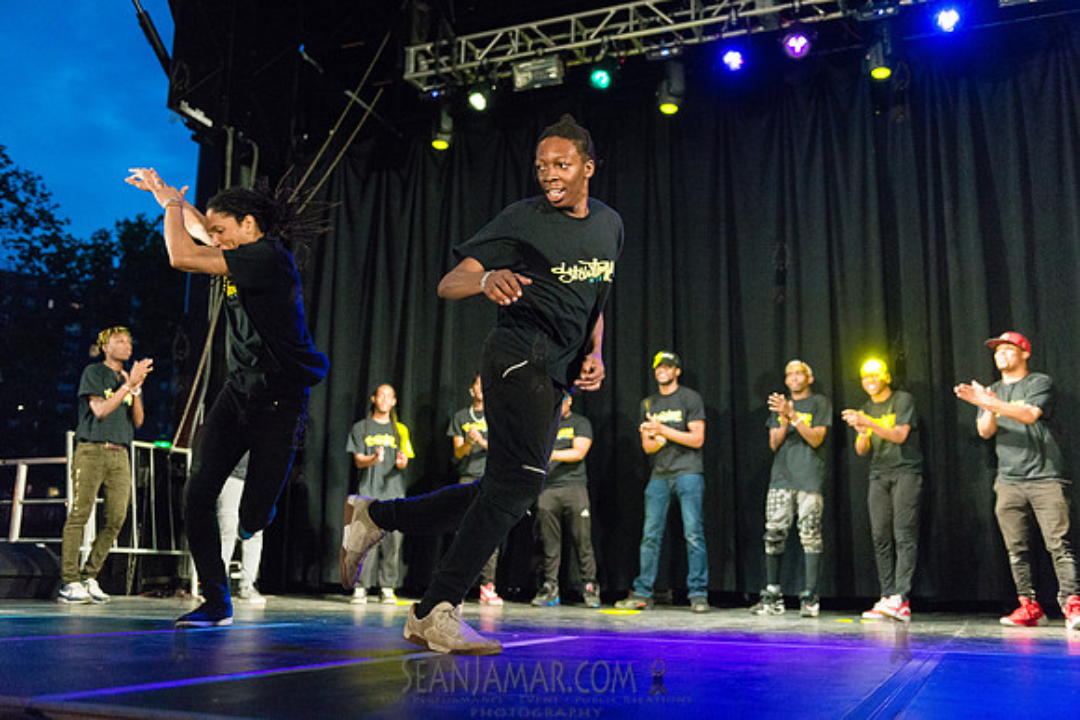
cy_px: 360
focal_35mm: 35
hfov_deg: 54.4
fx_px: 1050
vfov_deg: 37.9
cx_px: 540
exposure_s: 1/1000
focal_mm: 35
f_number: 2.8
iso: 4000
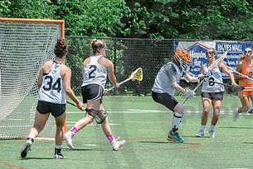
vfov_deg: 3.7
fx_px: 2606
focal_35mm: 371
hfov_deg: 5.5
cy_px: 100
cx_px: 239
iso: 400
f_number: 5
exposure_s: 1/1600
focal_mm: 195
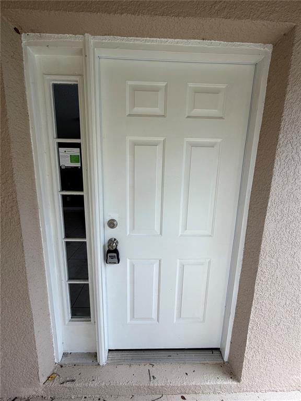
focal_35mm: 14
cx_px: 150
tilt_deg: -8.8
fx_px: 162
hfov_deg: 85.7
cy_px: 200
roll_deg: -0.2
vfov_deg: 102.1
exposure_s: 1/186
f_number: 2.2
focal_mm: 2.22
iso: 40
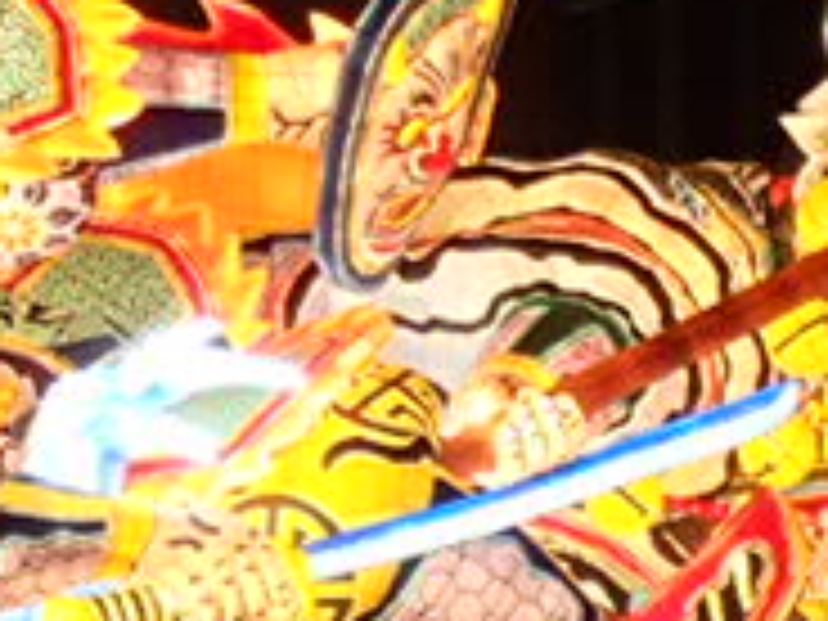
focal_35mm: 347
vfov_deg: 4.3
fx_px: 8300
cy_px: 616
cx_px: 441
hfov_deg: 5.7
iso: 800
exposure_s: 1/60
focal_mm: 18
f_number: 4.9
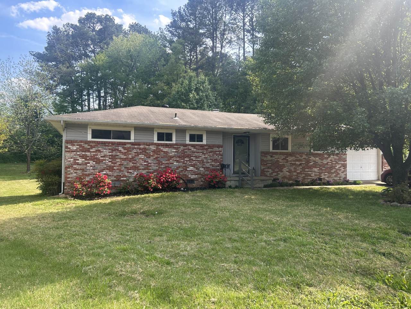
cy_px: 154
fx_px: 309
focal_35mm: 26
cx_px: 206
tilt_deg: +2.5
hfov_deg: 67.3
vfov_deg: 53.1
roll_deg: -1.4
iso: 50
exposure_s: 1/709
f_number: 1.5
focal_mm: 5.7
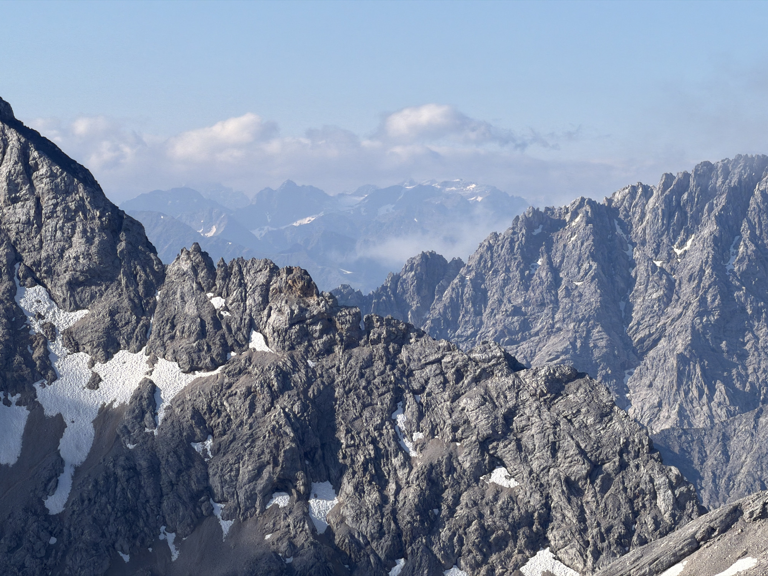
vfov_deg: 7.4
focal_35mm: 200
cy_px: 288
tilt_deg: -0.7
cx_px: 384
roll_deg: -1.6
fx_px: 4437
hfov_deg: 9.9
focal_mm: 16.89
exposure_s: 1/639
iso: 16
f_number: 2.8
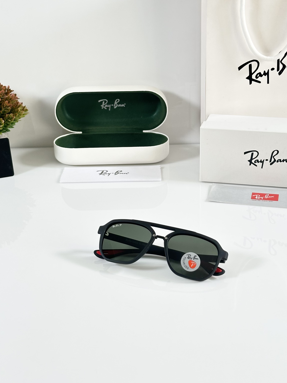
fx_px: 696
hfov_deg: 23.3
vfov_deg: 30.7
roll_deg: +1.2
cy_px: 155
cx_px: 147
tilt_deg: -22.6
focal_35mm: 63
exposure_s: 1/111
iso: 80
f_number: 1.78
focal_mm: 6.86
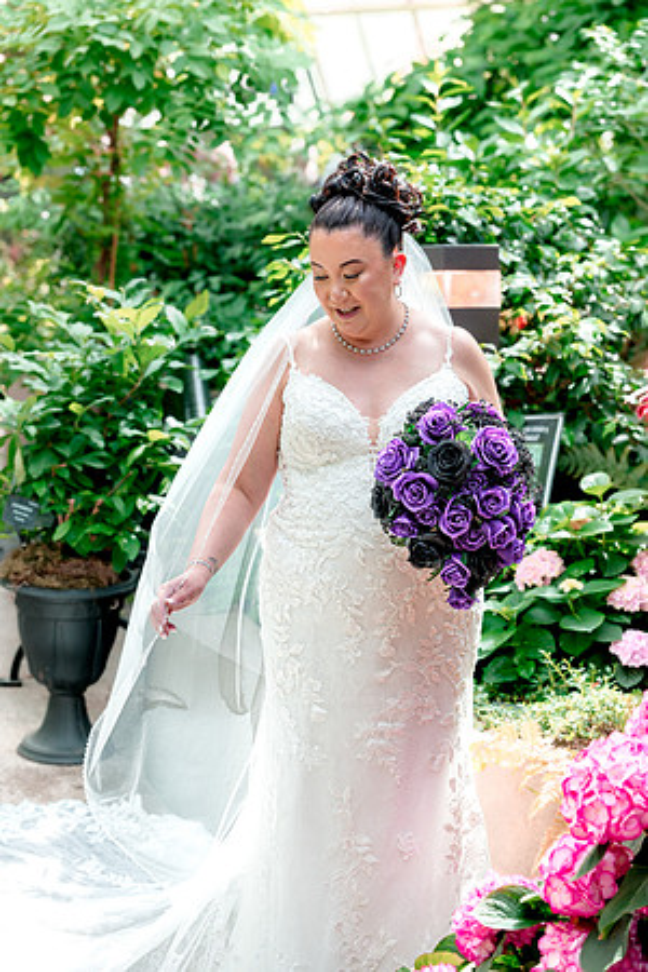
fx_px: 2025
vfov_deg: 27.0
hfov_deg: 18.2
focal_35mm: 75
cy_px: 486
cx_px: 324
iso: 640
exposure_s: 1/640
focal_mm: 75
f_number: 3.5
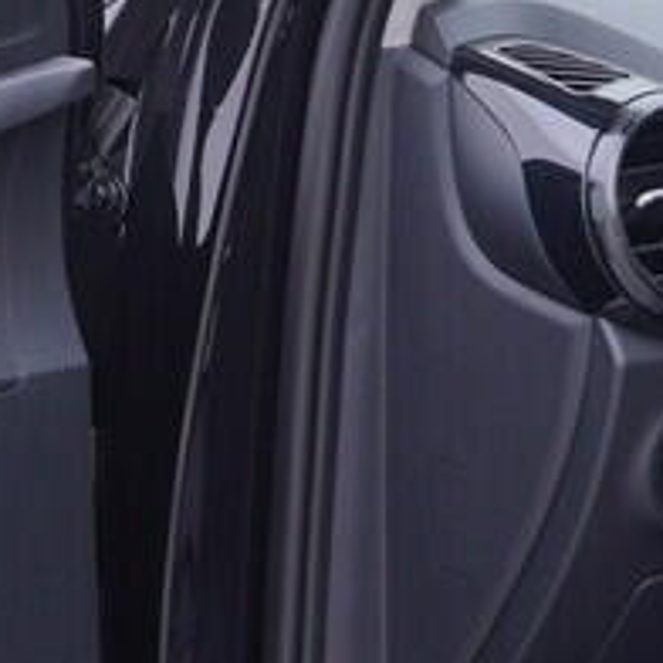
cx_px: 196
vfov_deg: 7.8
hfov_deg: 7.8
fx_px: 4876
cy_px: 507
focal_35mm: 225
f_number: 3.2
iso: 125
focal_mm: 24
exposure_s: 1/50
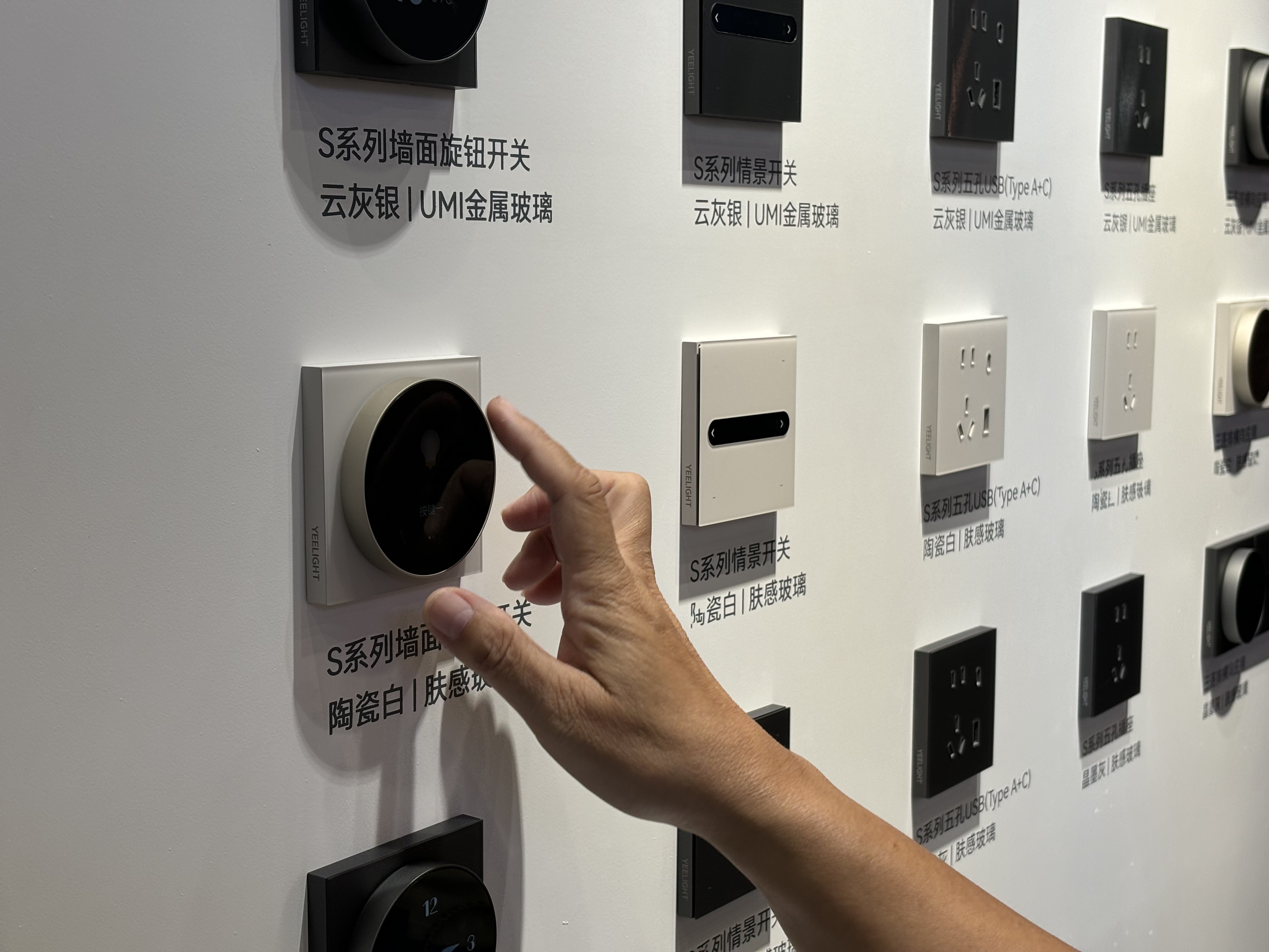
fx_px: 1906
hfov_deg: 36.8
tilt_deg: -6.8
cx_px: 634
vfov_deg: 28.0
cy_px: 476
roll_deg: +0.5
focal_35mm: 52
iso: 32
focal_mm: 5.96
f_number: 1.6
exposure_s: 1/100
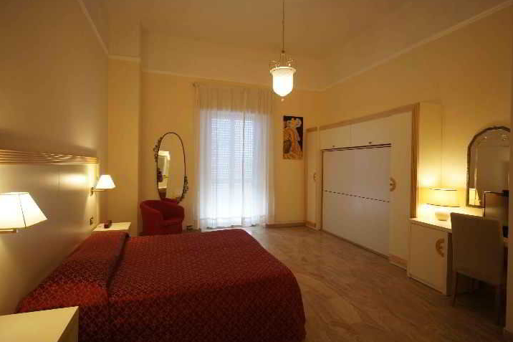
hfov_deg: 86.9
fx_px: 271
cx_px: 257
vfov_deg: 64.5
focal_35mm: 19
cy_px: 170
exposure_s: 1/20
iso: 500
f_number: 5
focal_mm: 17
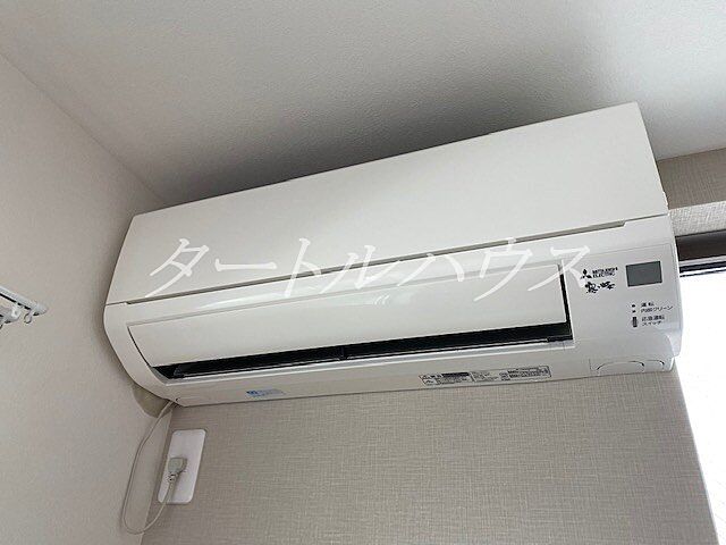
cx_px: 363
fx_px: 545
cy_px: 272
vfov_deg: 53.1
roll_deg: -4.8
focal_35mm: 26
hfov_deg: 67.3
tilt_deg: +32.4
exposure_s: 1/121
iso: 80
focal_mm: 4.25
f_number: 1.8
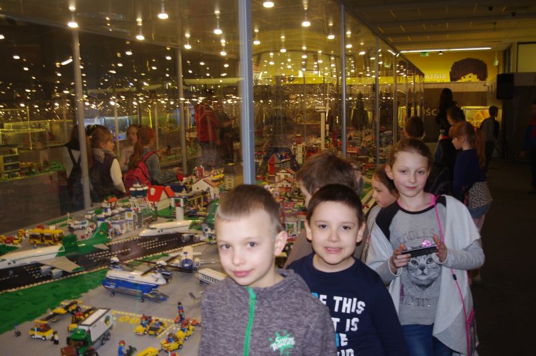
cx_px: 268
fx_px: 461
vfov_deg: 42.2
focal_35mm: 31
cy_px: 178
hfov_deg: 60.4
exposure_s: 1/20
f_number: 4
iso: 200
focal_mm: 21.25
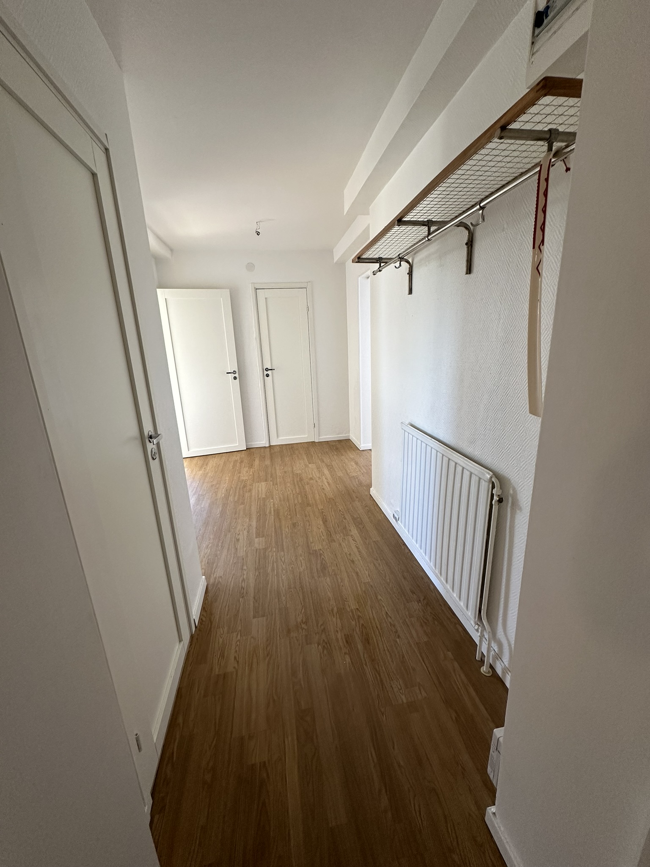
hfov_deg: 85.7
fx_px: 351
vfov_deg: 102.1
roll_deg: +2.0
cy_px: 434
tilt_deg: -14.8
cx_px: 325
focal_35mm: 14
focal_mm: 2.22
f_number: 2.2
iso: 160
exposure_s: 1/99
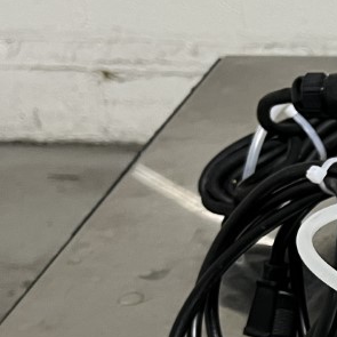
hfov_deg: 13.6
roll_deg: -0.8
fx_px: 1234
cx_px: 640
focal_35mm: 112
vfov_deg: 15.3
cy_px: 321
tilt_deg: -31.8
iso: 160
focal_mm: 5.1
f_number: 1.6
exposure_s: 1/60
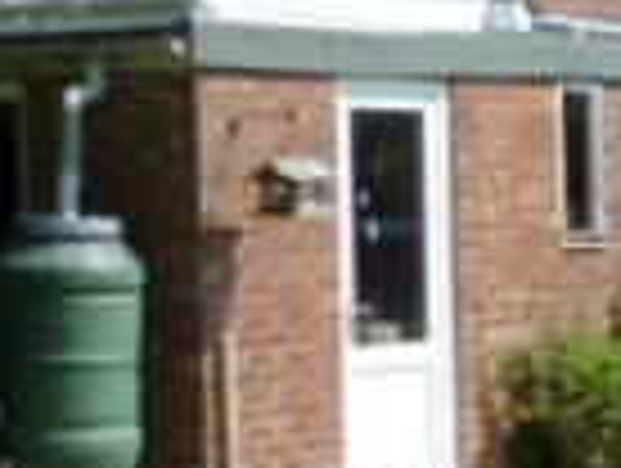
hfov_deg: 11.4
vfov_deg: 9.5
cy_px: 367
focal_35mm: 156
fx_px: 2803
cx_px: 1231
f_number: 4
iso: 80
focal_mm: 6.1
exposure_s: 1/500
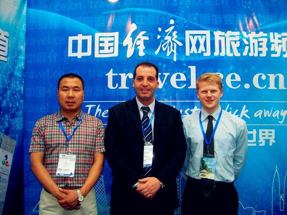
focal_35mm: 34
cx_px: 144
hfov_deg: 54.0
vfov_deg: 41.8
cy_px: 108
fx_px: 282
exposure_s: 1/60
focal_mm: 5.7
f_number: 2.8
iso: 120
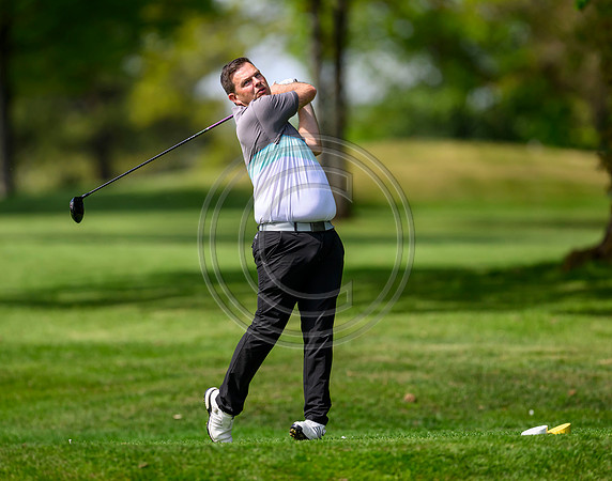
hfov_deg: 4.1
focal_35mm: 471
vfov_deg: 3.3
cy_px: 229
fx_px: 8477
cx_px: 275
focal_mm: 400
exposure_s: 1/4000
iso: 500
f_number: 3.5
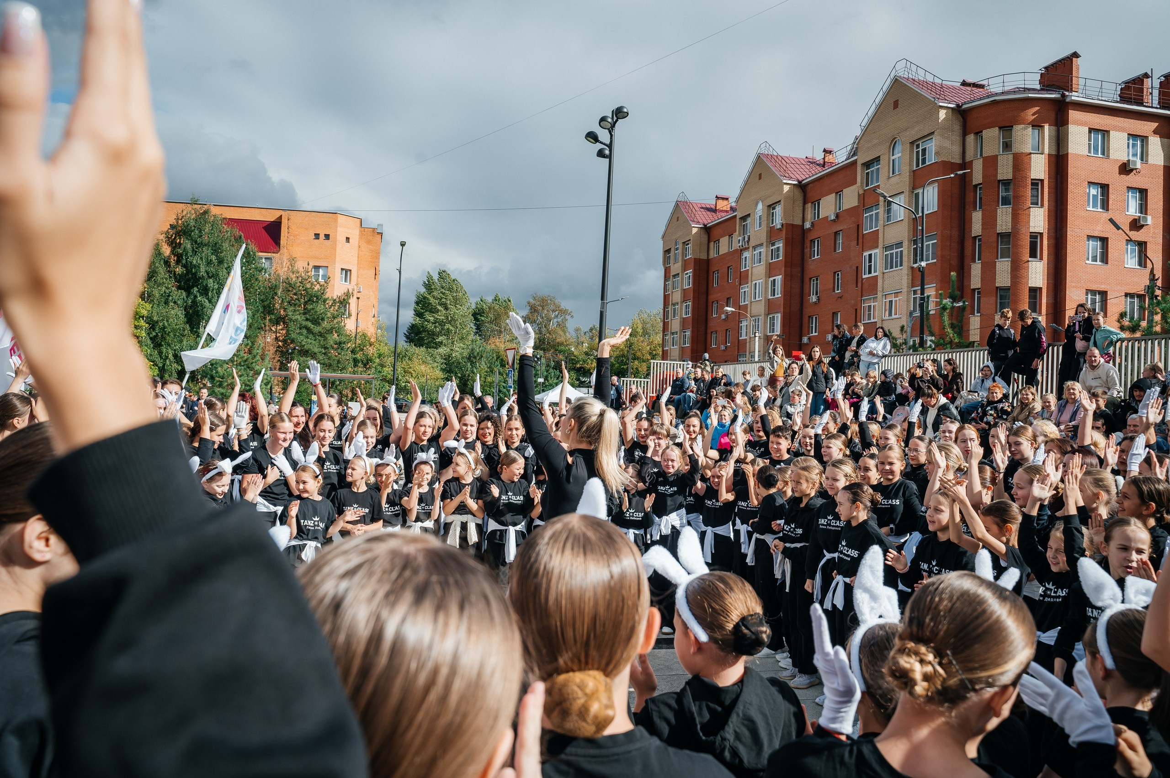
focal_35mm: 28
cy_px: 389
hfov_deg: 65.5
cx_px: 585
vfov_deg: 46.3
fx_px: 909
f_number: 7.1
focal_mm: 28
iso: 100
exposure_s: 1/400
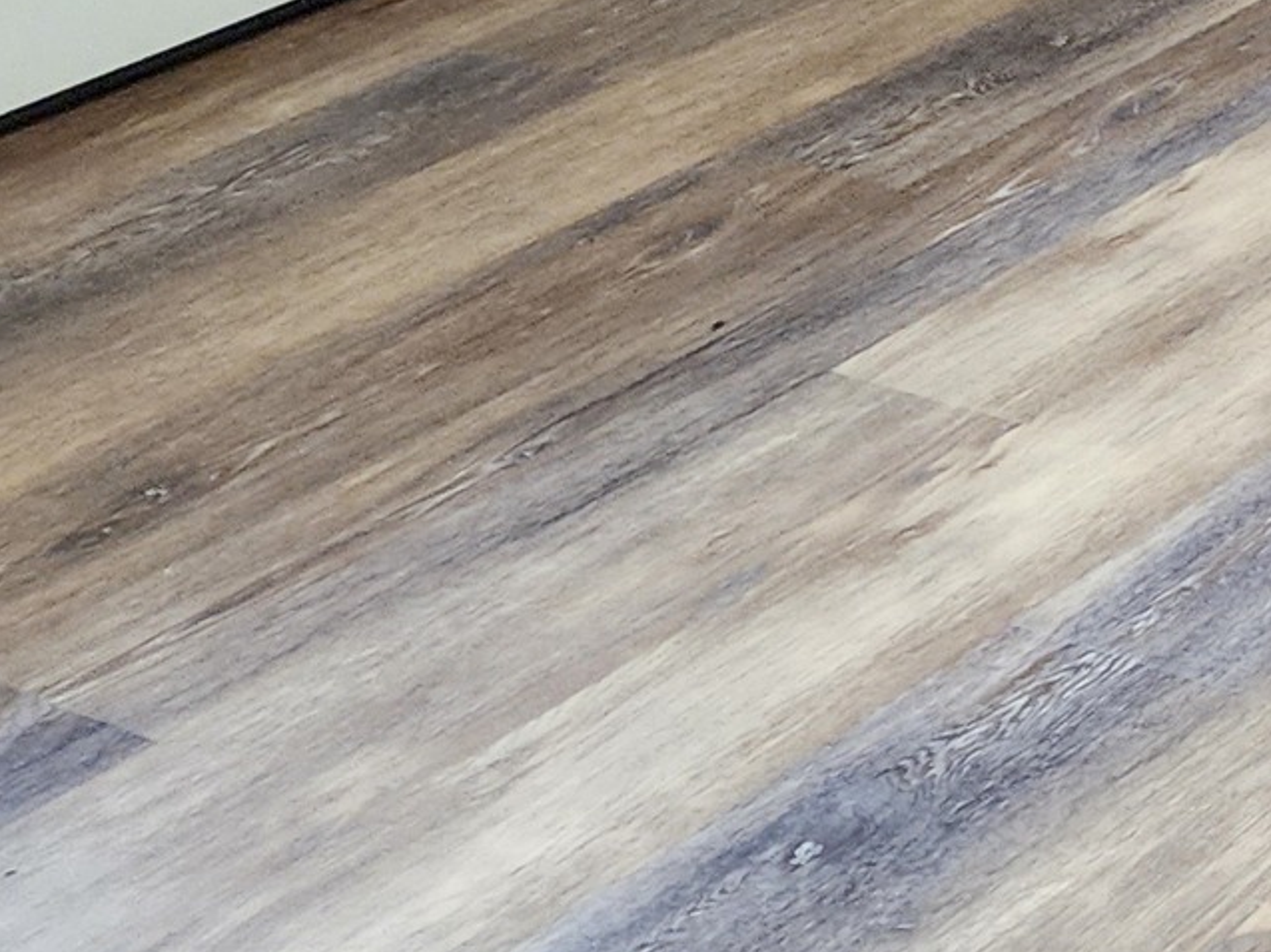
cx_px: 2392
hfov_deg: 15.0
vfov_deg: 11.5
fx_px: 4073
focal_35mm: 111
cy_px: -1170
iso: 500
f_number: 1.8
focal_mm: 6.4
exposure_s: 1/120
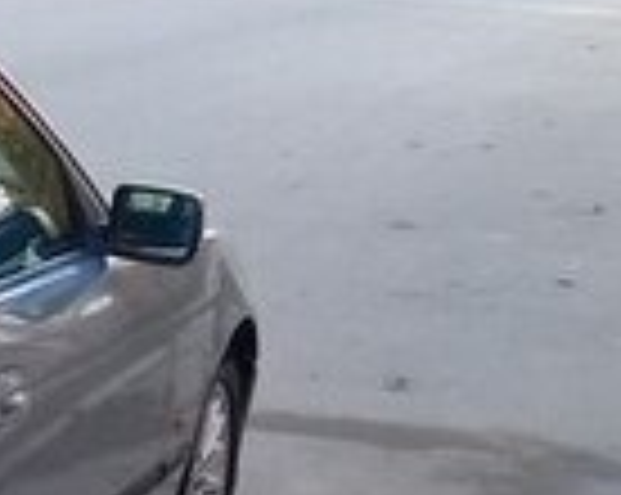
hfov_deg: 12.0
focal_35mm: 145
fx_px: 2661
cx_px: -585
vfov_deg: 10.4
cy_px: 655
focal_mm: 3.3
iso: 50
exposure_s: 1/100
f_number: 2.2
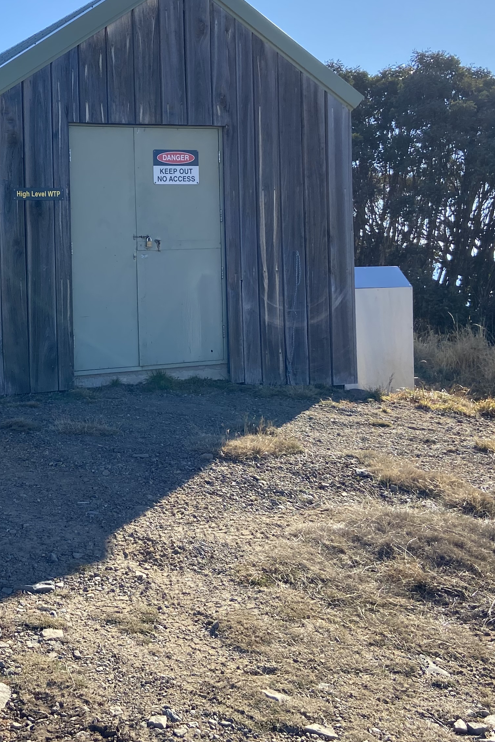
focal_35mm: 48
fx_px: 990
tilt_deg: +0.0
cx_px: 48
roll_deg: +1.2
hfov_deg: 27.1
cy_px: 262
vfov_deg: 40.7
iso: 32
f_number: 1.8
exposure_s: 1/2315
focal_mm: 4.25
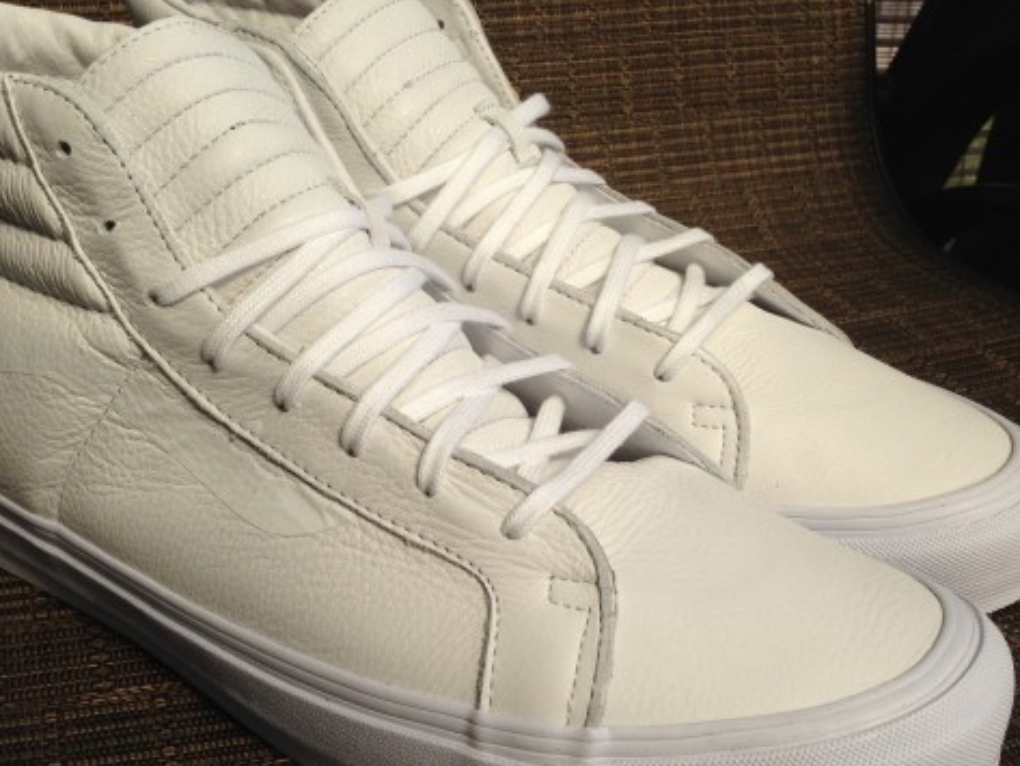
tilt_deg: -29.1
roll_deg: -0.9
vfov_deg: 31.5
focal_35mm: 46
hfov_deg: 41.1
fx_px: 1356
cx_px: 440
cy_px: 418
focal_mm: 4.12
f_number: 2.4
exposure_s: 1/1004
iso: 50
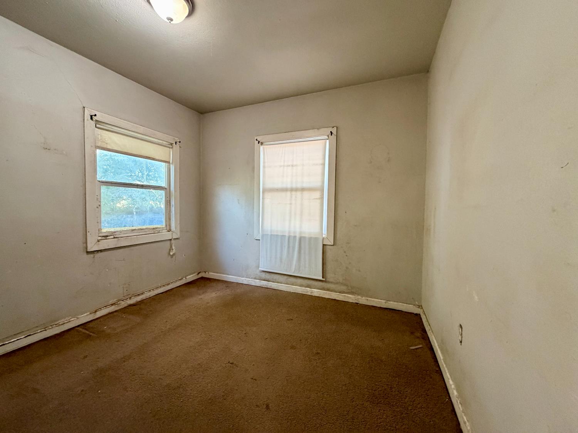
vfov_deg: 85.7
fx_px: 234
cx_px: 289
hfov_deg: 102.1
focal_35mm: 14
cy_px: 216
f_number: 2.2
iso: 500
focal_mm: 2.22
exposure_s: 1/60
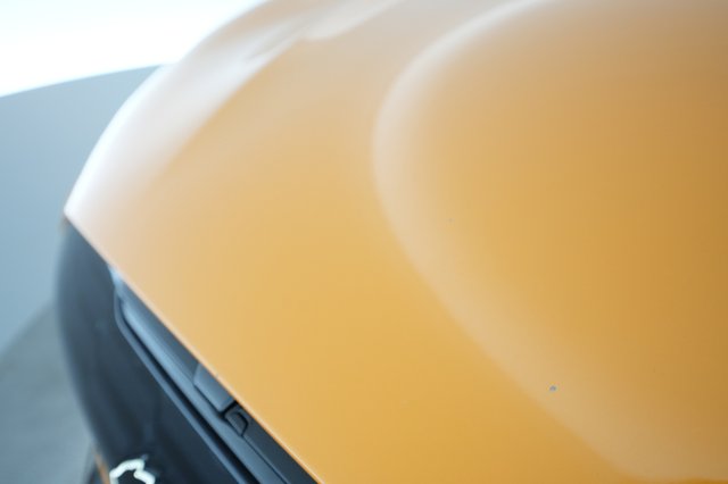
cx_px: 364
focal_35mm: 28
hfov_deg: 65.5
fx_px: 566
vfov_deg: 46.4
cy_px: 242
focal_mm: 28
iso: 3200
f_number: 5.6
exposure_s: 1/80
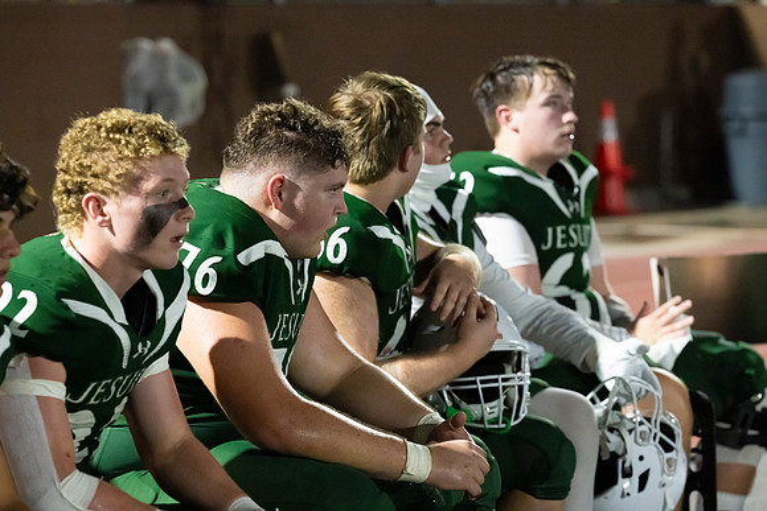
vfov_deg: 8.1
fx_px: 3623
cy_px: 256
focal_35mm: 170
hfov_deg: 12.1
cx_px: 384
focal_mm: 170
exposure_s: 1/500
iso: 10000
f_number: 5.6
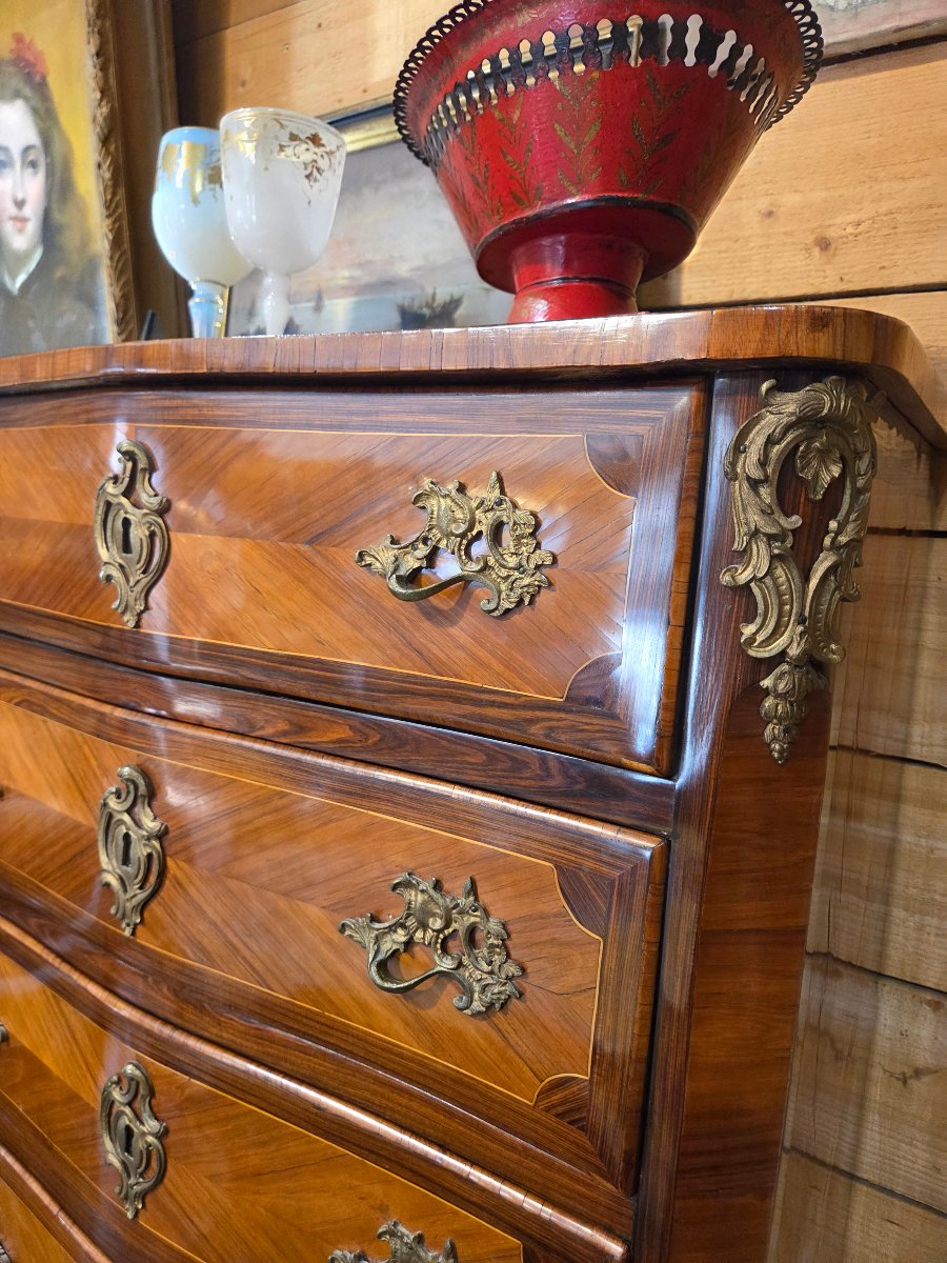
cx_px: 474
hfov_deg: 58.9
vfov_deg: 73.9
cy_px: 632
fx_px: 839
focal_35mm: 23
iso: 500
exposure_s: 1/100
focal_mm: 5.4
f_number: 1.8
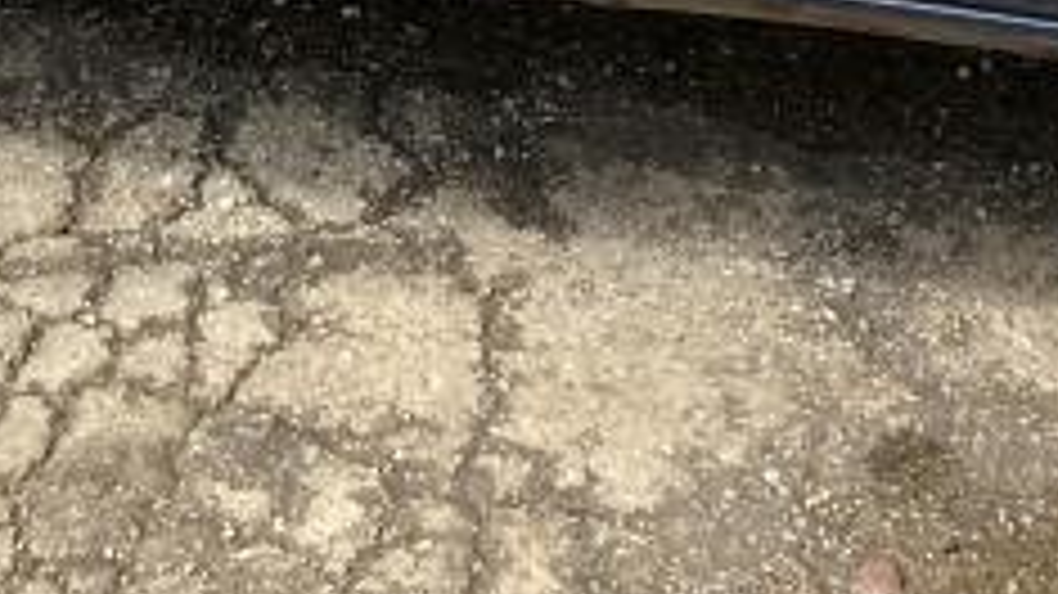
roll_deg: -1.4
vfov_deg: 10.8
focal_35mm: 104
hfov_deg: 20.5
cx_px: 329
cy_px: -504
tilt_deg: -25.1
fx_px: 2917
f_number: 1.8
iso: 20
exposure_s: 1/510
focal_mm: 3.99
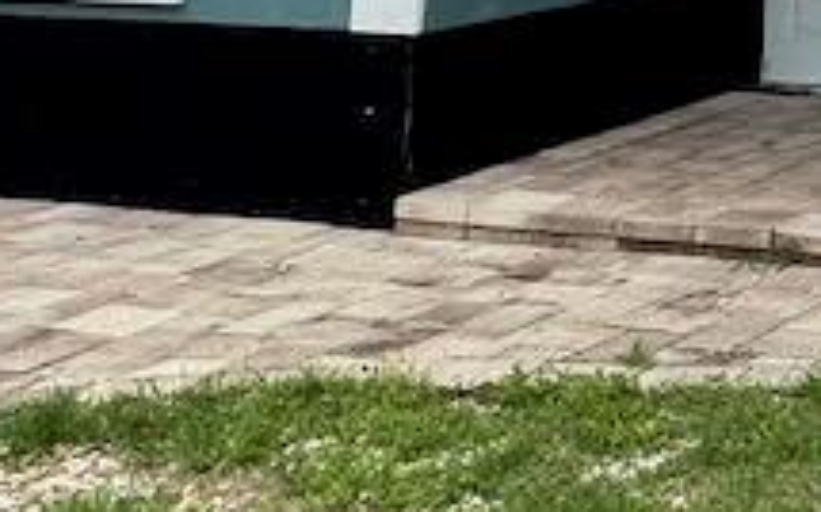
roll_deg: +0.6
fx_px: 1856
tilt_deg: +10.3
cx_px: 1390
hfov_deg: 19.8
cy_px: -592
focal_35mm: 83
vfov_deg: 13.0
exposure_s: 1/956
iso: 40
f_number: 2.2
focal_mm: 2.22
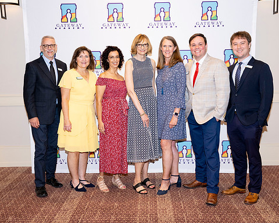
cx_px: 141
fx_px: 347
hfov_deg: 43.8
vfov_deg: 35.7
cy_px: 111
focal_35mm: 42
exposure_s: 1/200
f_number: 5.6
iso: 800
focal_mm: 37
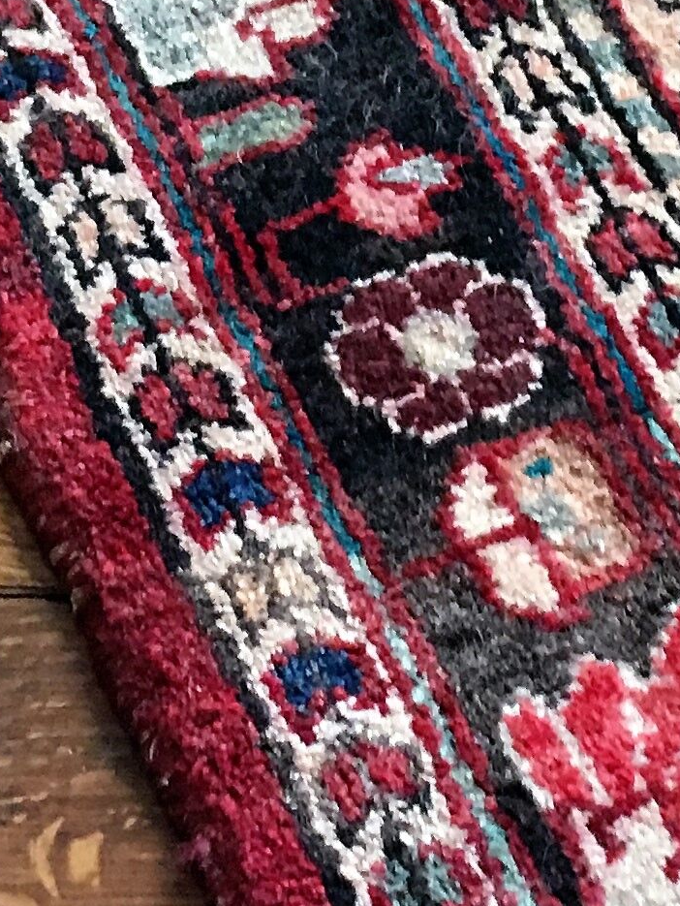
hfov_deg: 11.9
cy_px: -22
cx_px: 459
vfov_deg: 15.4
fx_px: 3272
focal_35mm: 125
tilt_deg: -49.8
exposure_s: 1/33
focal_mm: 4.15
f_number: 2.2
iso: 200
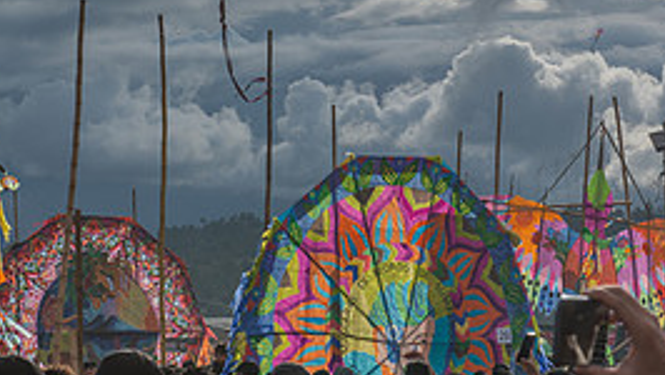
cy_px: 28
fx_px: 2188
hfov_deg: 17.3
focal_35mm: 124
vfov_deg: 9.7
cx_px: 335
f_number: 11
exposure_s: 1/640
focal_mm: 70
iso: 200
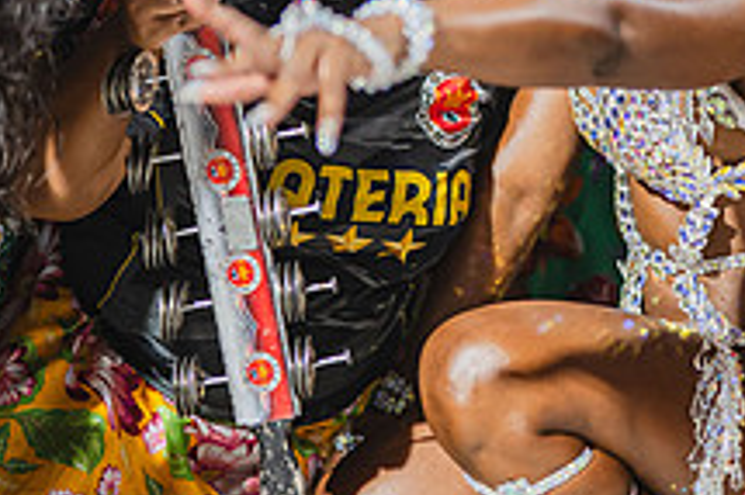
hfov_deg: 15.1
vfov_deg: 10.1
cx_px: 544
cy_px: -19
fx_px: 2792
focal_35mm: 135
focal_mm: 50
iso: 1600
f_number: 1.2
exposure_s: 1/1000
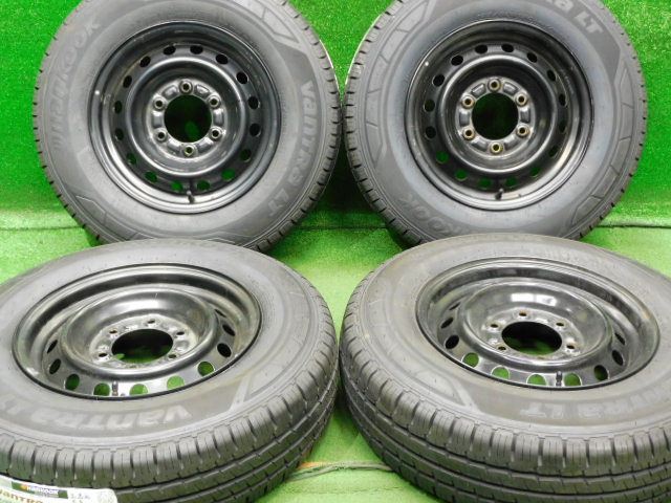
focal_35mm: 45
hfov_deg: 42.1
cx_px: 336
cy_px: 252
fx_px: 872
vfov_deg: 32.2
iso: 500
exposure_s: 1/8
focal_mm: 8.1
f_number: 4
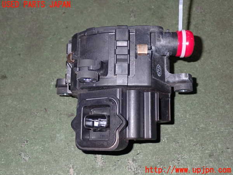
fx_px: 296
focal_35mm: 44
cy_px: 88
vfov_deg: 32.9
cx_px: 116
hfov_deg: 42.9
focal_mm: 7.84
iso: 800
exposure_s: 1/40
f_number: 9
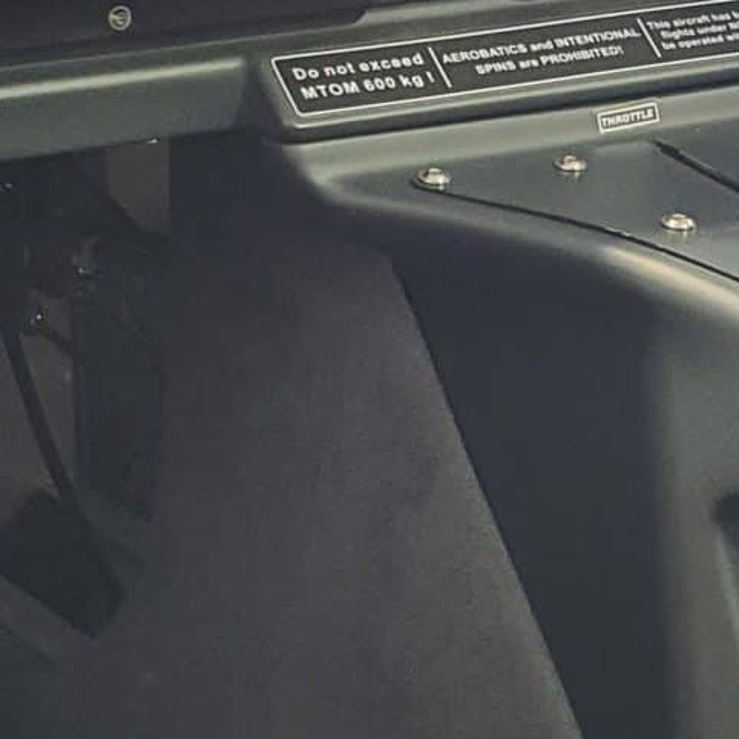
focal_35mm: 122
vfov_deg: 14.3
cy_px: 232
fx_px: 2947
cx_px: 307
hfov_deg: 14.3
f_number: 2.4
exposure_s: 1/50
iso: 250
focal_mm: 4.3
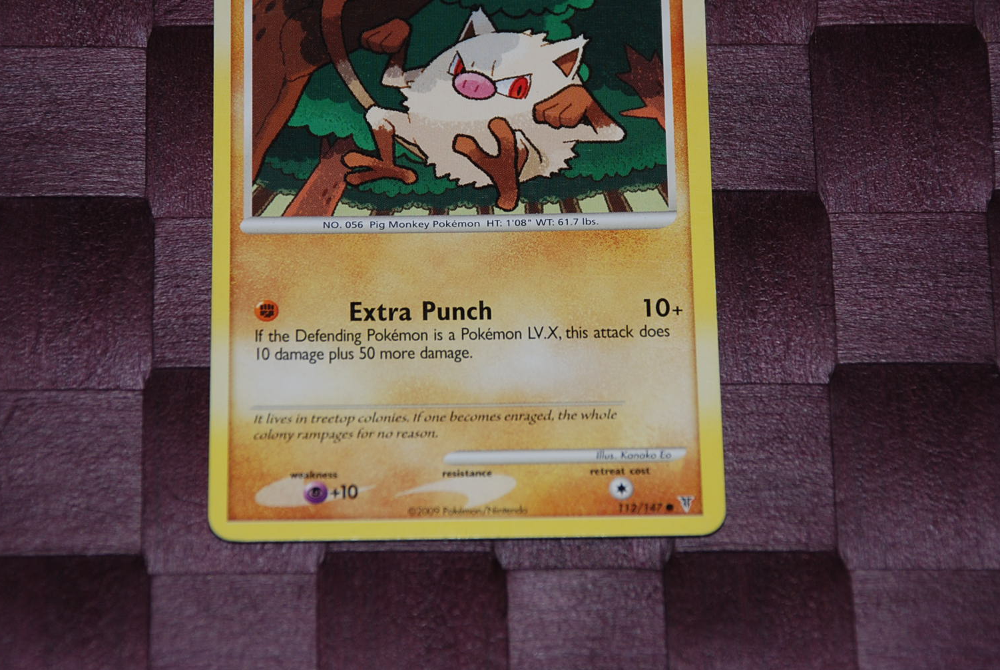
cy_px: 240
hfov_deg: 11.2
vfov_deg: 7.5
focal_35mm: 184
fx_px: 5108
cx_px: 509
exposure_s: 1/60
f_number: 5.6
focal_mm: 95
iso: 200
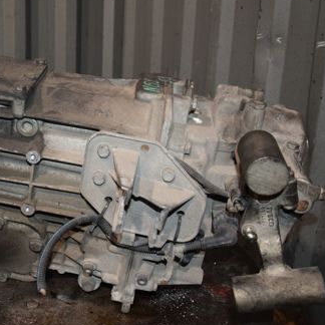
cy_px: 150
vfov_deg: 32.3
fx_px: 561
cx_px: 45
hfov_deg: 31.1
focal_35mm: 53
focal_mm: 21
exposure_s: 1/60
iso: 800
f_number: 5
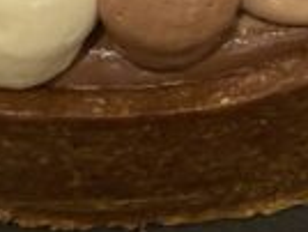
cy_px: -209
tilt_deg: -43.4
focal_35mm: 129
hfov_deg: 15.2
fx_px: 1150
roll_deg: +3.7
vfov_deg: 10.7
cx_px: 197
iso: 500
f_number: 1.8
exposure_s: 1/33
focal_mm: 4.25
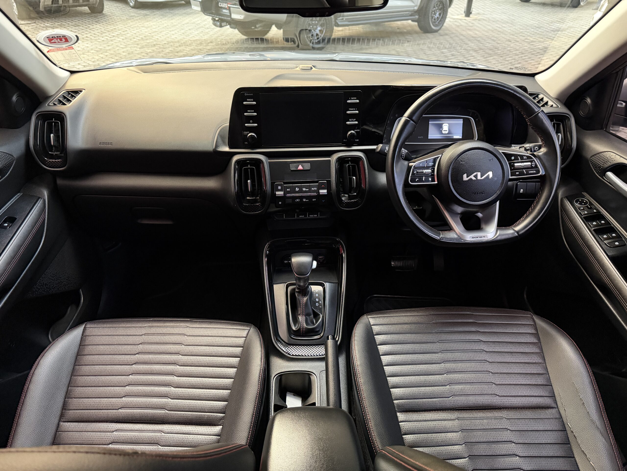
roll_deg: +0.2
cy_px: 236
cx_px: 314
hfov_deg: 71.6
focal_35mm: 24
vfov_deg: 56.8
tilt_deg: -34.5
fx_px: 435
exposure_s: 1/34
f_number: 1.78
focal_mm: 6.76
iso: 1000
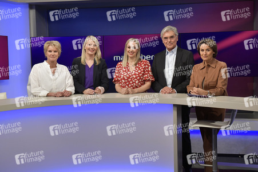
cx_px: 129
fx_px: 322
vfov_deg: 29.8
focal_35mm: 45
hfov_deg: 43.6
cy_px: 86
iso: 2500
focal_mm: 45
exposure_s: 1/200
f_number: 6.3
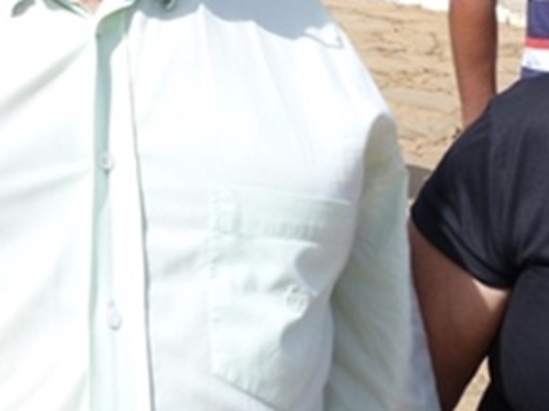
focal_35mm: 76
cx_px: 23
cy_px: -22
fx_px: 1205
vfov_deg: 18.7
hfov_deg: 24.7
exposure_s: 1/200
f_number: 6.3
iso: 80
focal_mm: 5.9
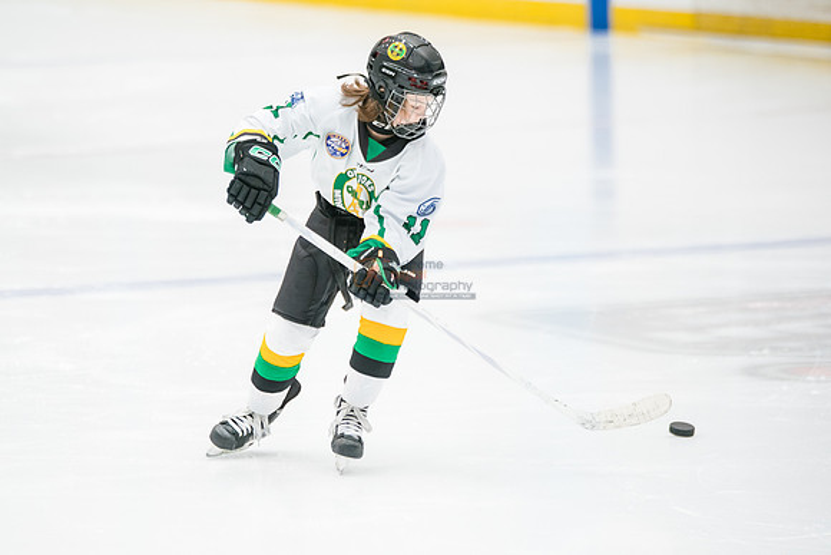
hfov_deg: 6.8
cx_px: 325
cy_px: 327
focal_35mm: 301
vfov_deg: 4.6
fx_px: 6947
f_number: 3.2
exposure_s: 1/1250
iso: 3200
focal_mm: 247
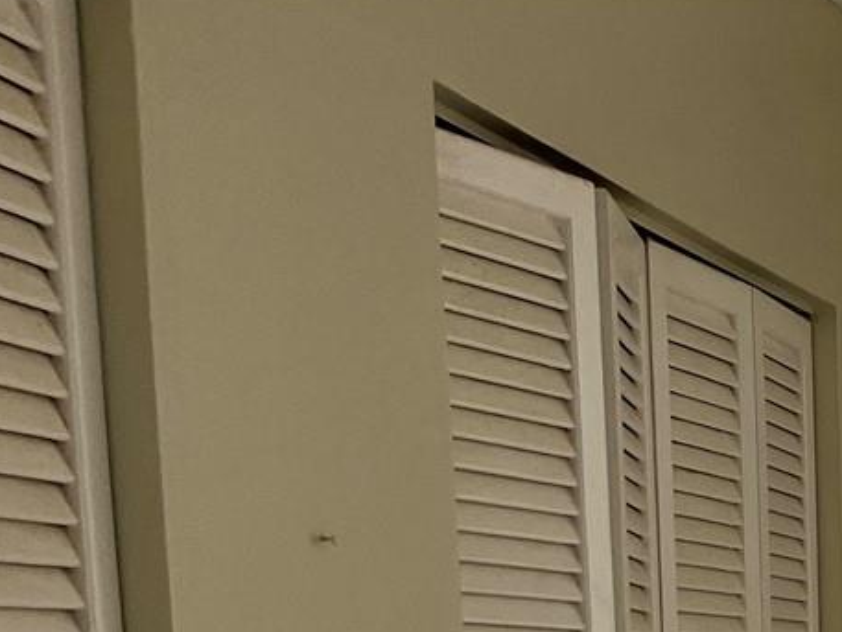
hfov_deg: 17.9
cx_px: 1437
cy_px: 1093
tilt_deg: -11.7
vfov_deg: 14.5
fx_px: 2214
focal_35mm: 91
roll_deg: -1.9
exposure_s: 1/60
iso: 80
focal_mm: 5.1
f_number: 1.6
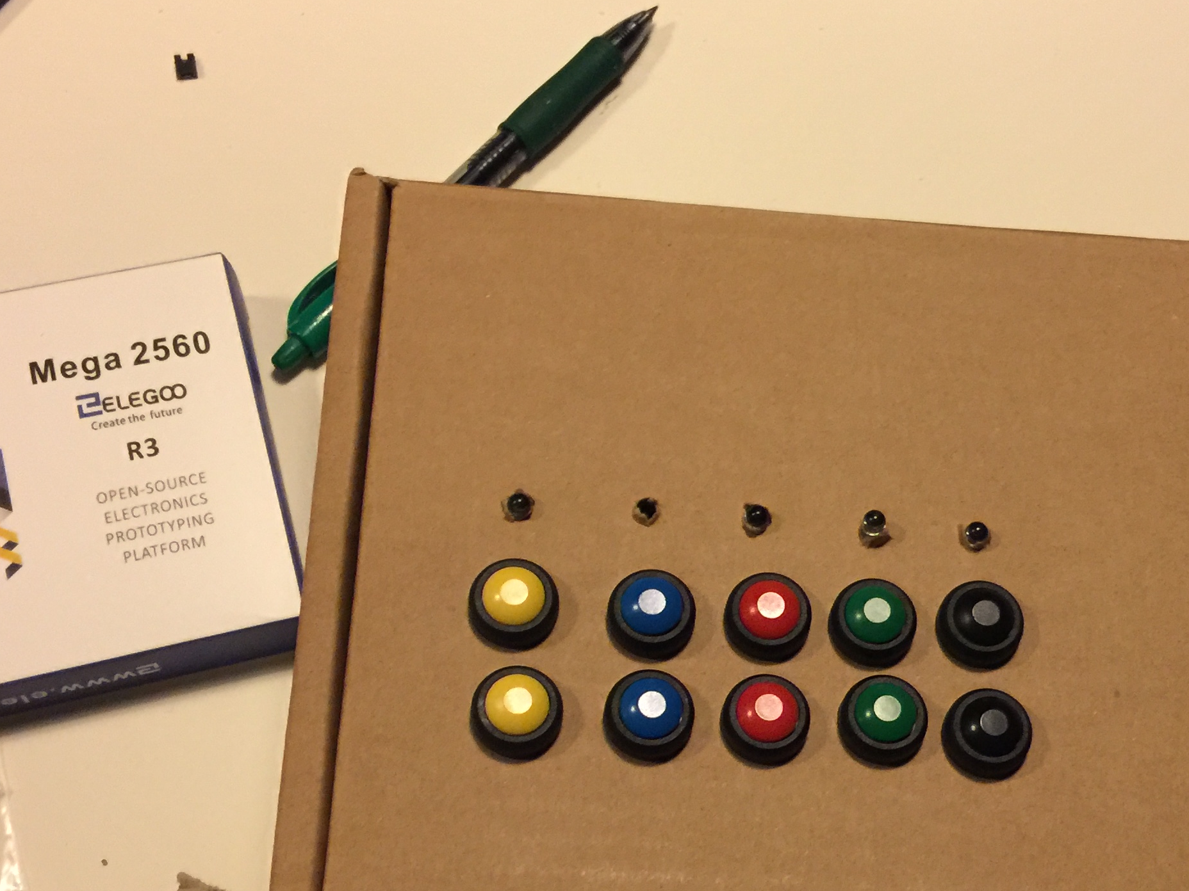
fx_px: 1752
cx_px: 749
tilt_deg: -69.0
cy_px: 633
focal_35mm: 51
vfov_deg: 28.3
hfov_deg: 37.3
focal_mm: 4.15
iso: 125
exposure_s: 1/8
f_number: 2.2
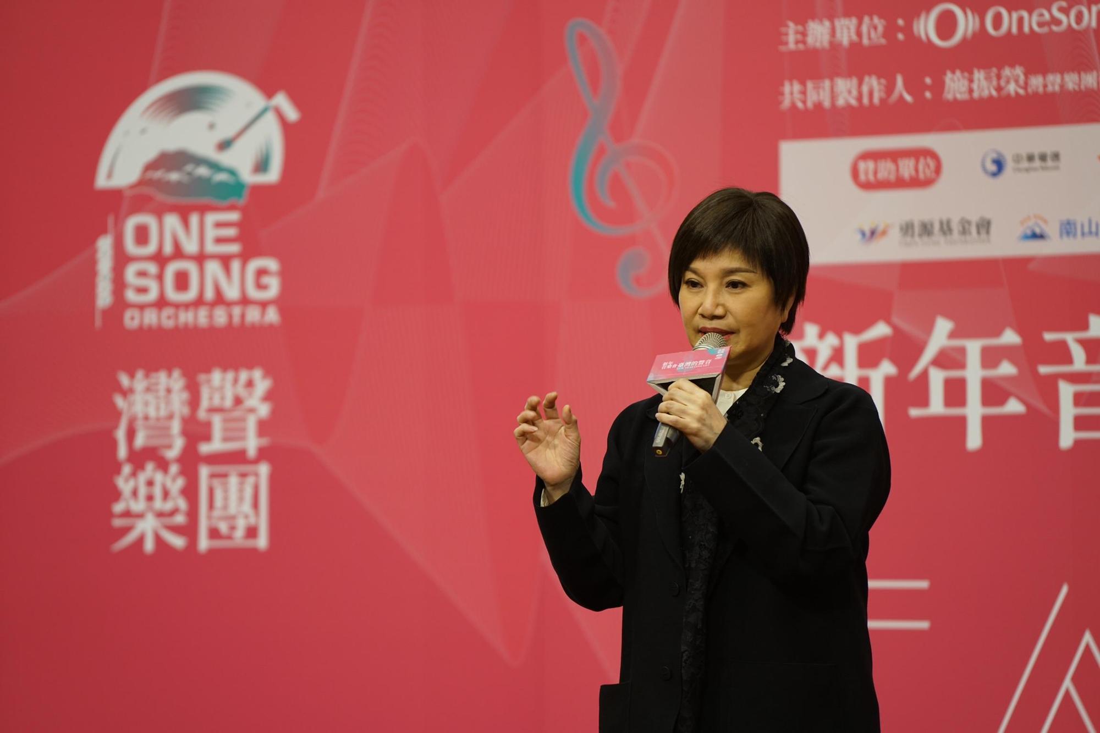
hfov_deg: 10.3
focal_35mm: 200
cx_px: 550
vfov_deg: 6.9
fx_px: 6110
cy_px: 366
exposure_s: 1/100
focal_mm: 200
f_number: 4
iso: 800
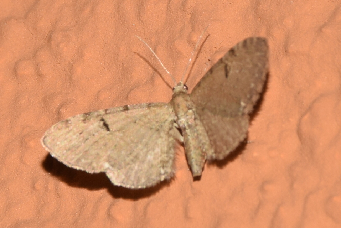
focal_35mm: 210
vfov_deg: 6.6
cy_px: 114
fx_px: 1991
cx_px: 170
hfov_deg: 9.8
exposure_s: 1/160
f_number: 16
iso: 100
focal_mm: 140
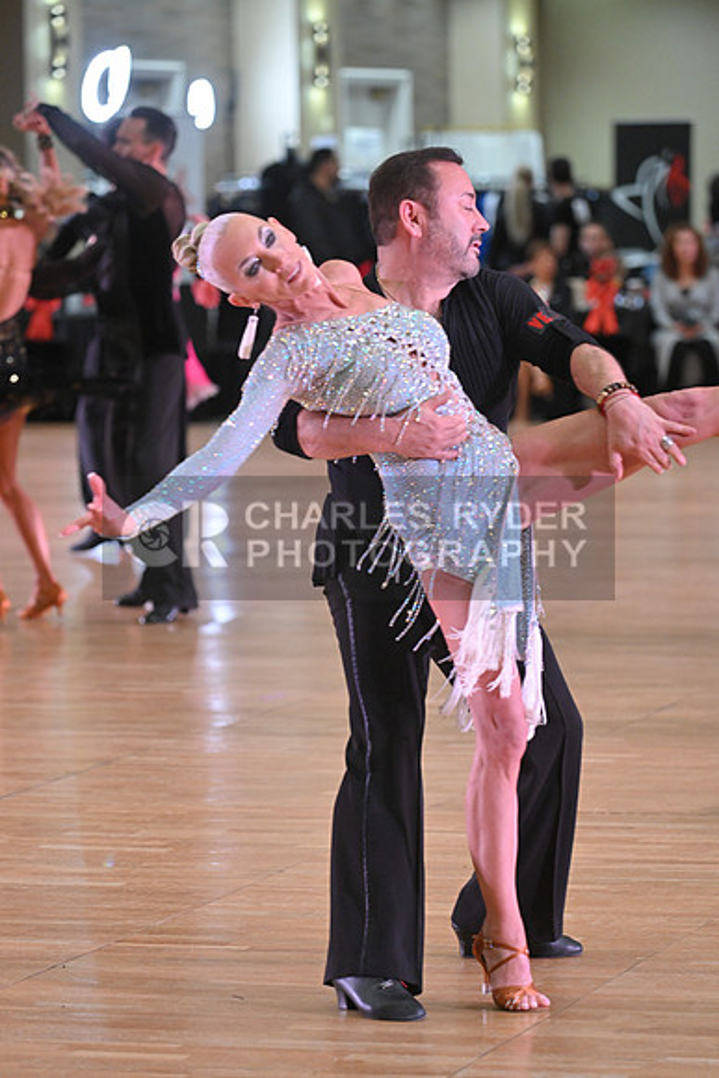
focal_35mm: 170
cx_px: 360
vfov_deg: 12.1
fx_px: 5089
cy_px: 539
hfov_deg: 8.1
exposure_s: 1/320
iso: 3200
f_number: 5
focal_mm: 170
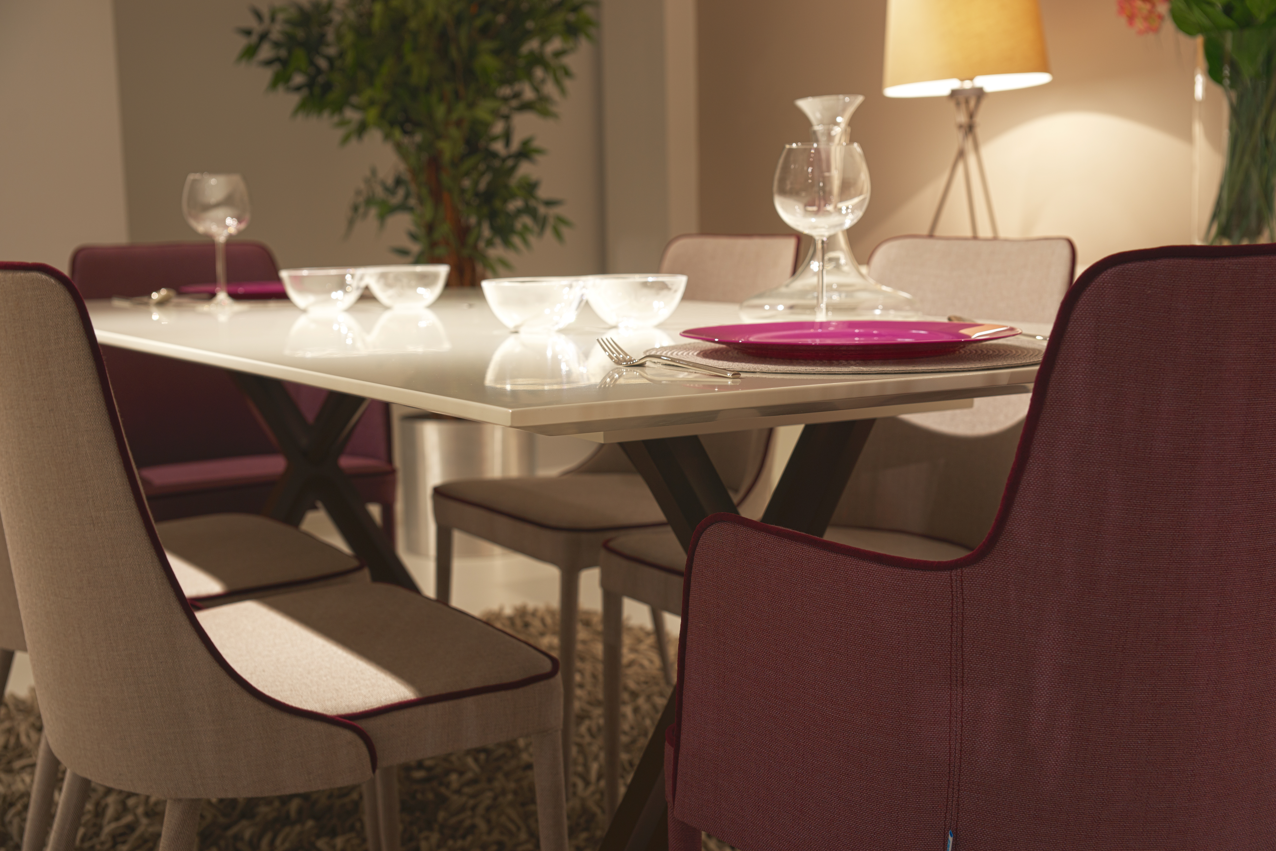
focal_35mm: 50
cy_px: 426
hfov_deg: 39.6
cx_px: 638
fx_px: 1772
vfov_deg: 27.0
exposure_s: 1.5
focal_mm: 50
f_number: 4.5
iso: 200
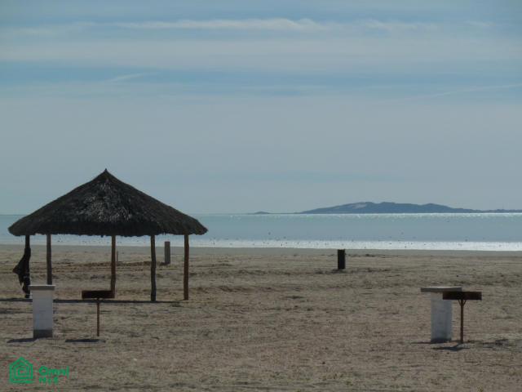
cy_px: 196
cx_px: 261
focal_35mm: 182
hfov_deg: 10.9
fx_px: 2745
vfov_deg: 8.2
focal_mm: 29.9
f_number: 6.3
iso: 80
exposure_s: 1/1000
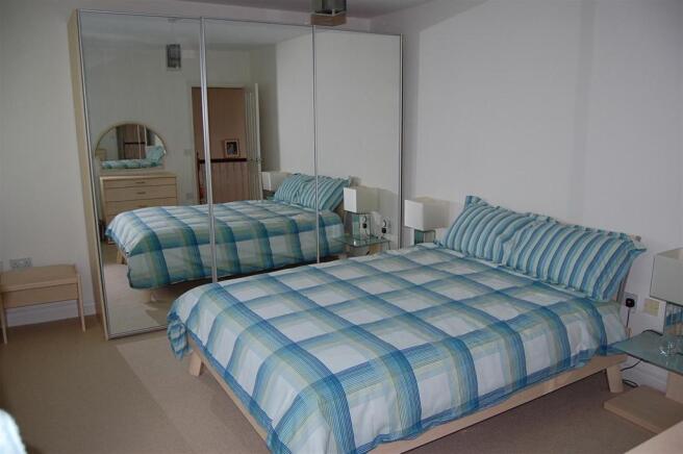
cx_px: 342
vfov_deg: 47.8
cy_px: 227
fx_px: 512
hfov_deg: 67.4
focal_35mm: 27
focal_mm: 18
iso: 400
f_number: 3.5
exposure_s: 1/60
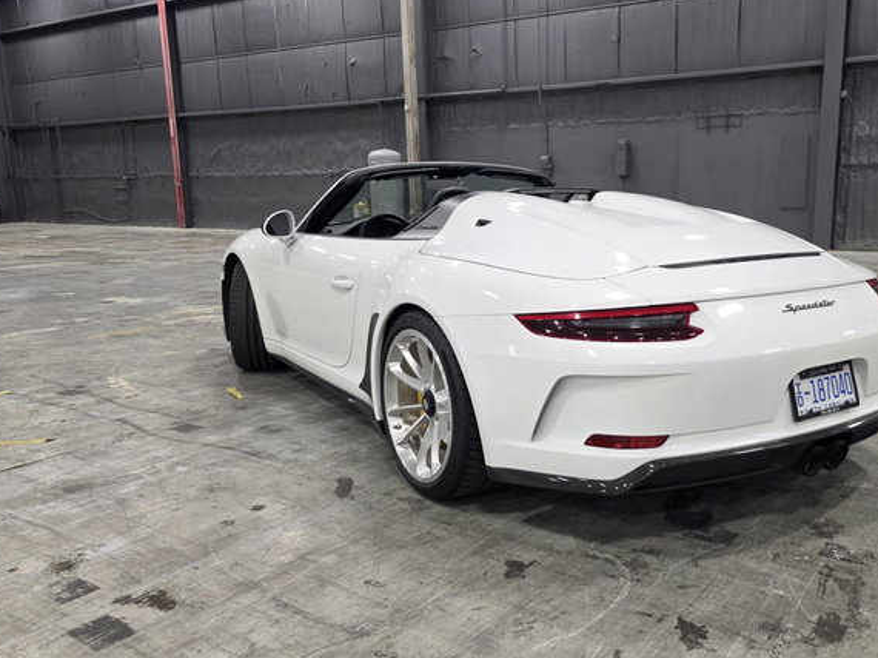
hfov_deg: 57.4
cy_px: 351
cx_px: 568
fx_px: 786
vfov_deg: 45.4
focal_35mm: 31
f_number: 1.7
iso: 250
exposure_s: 1/120
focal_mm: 6.3
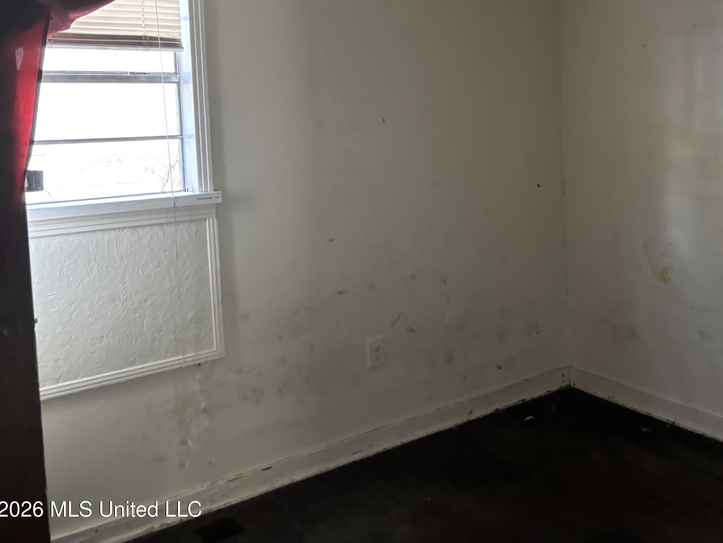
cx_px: 480
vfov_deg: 39.0
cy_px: 168
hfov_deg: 50.5
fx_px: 752
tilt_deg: -4.9
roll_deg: +0.9
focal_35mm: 36
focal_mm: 5.96
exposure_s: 1/39
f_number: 1.6
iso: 640
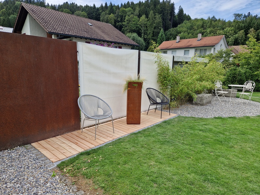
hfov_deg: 73.9
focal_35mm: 23
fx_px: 173
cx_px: 130
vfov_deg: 58.9
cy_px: 98
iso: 50
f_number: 1.8
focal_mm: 5.4
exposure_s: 1/1004
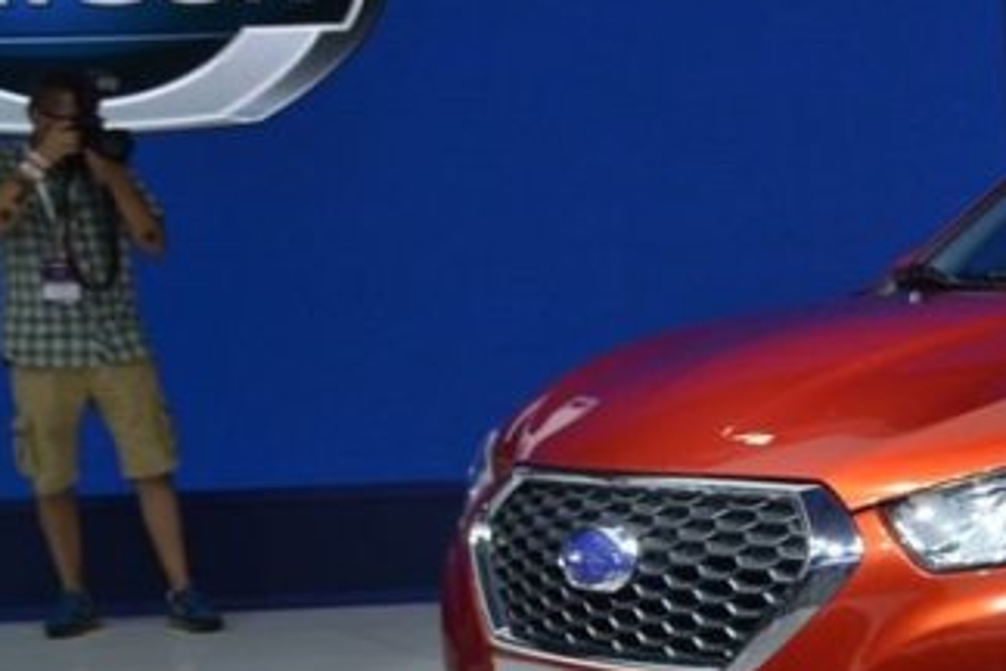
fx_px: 2068
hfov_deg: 25.0
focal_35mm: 74
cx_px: 1158
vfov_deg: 18.2
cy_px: 548
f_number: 5.6
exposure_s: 1/125
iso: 280
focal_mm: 20
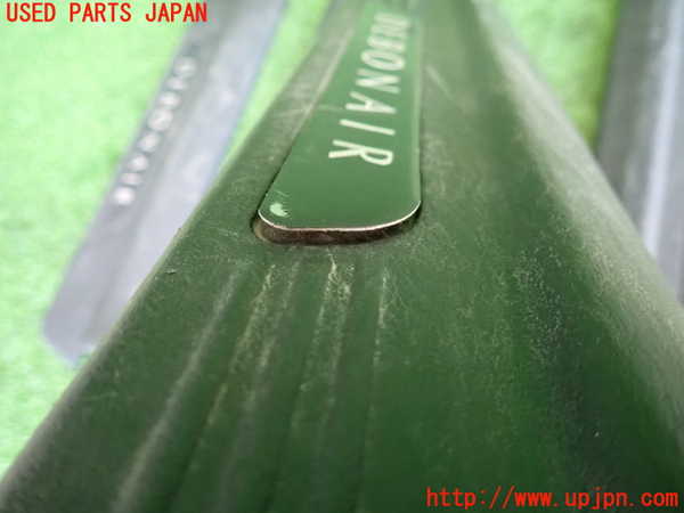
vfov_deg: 54.9
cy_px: 256
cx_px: 342
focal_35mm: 25
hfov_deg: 69.4
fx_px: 494
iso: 1600
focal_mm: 4.5
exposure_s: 1/100
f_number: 2
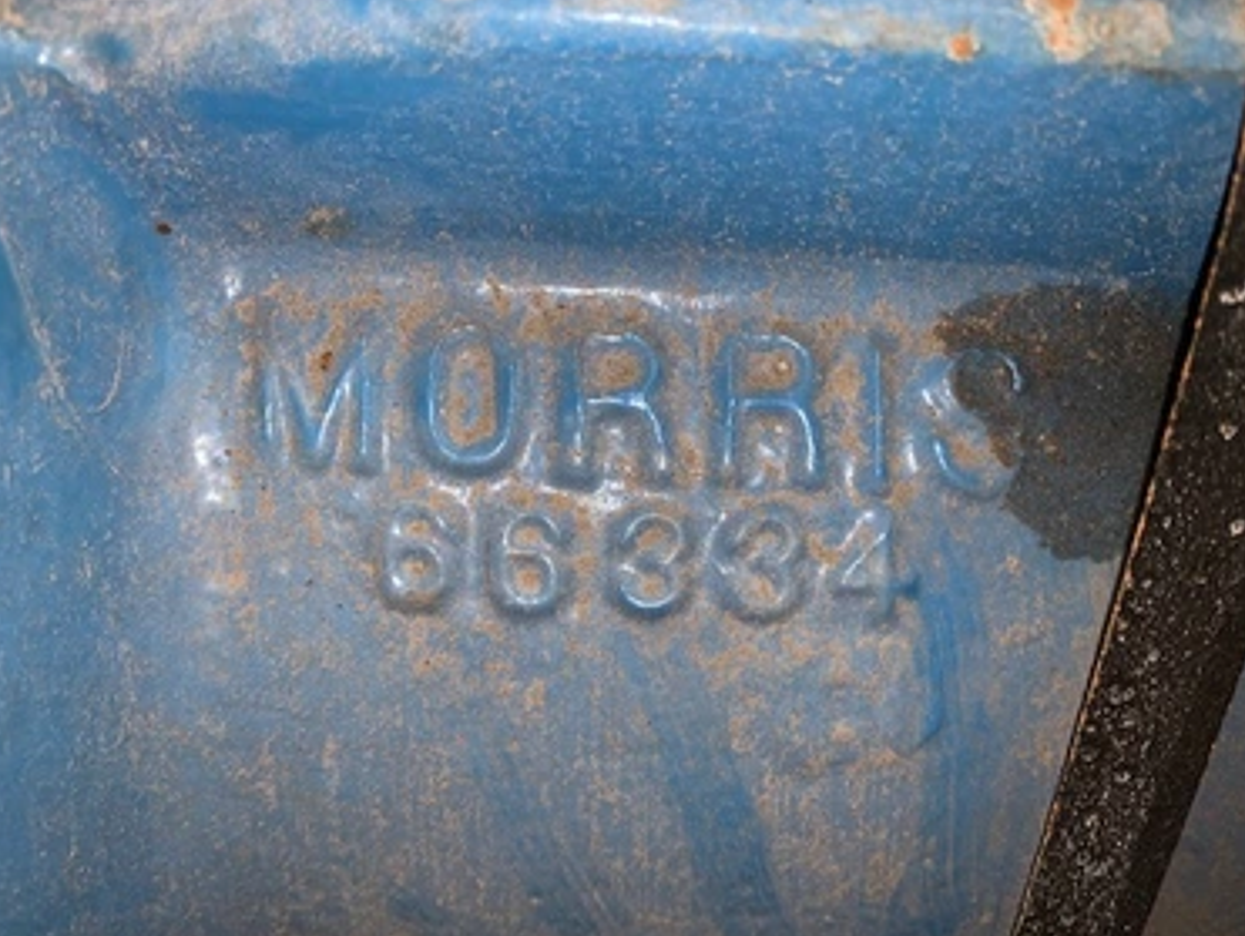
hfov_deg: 63.4
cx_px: 617
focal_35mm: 28
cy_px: 483
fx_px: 1008
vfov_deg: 49.8
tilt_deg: -72.3
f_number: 1.8
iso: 25
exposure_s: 1/7
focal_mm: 4.25
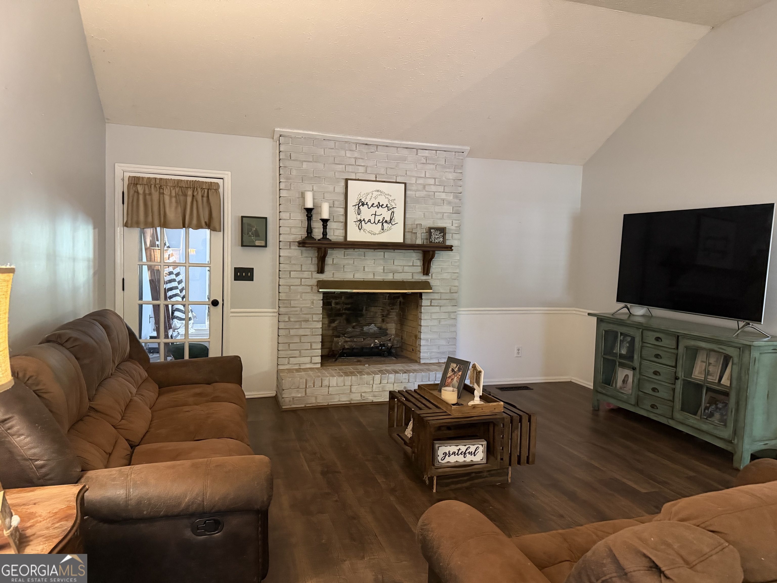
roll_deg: -0.5
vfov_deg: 56.8
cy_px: 292
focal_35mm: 24
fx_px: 539
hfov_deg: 71.6
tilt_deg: -5.2
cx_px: 388
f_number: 1.78
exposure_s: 1/40
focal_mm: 6.76
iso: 1000
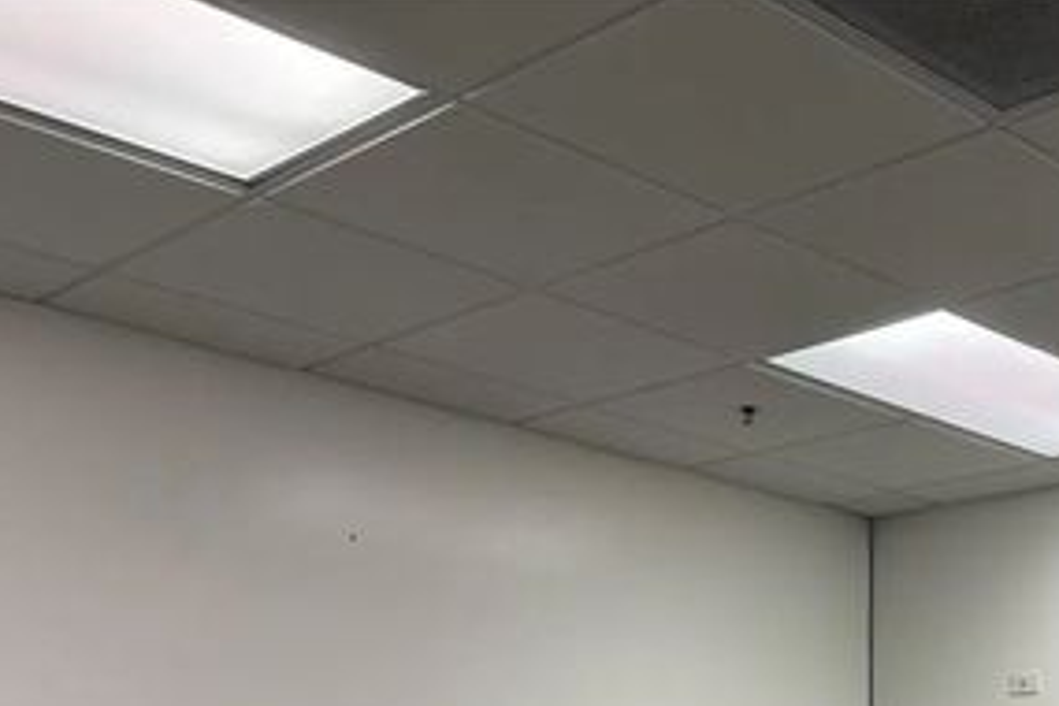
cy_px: 877
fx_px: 1647
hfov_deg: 33.9
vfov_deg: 22.1
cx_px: 933
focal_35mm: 56
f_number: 1.78
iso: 160
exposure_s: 1/118
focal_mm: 6.76
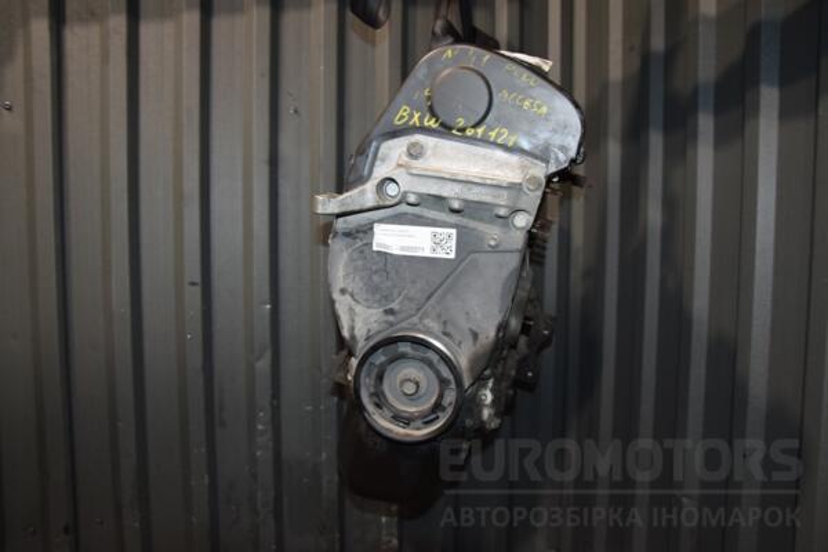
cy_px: 276
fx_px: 621
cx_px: 414
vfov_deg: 47.9
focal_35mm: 27
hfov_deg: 67.4
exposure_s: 1/60
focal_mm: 18
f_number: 5
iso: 800
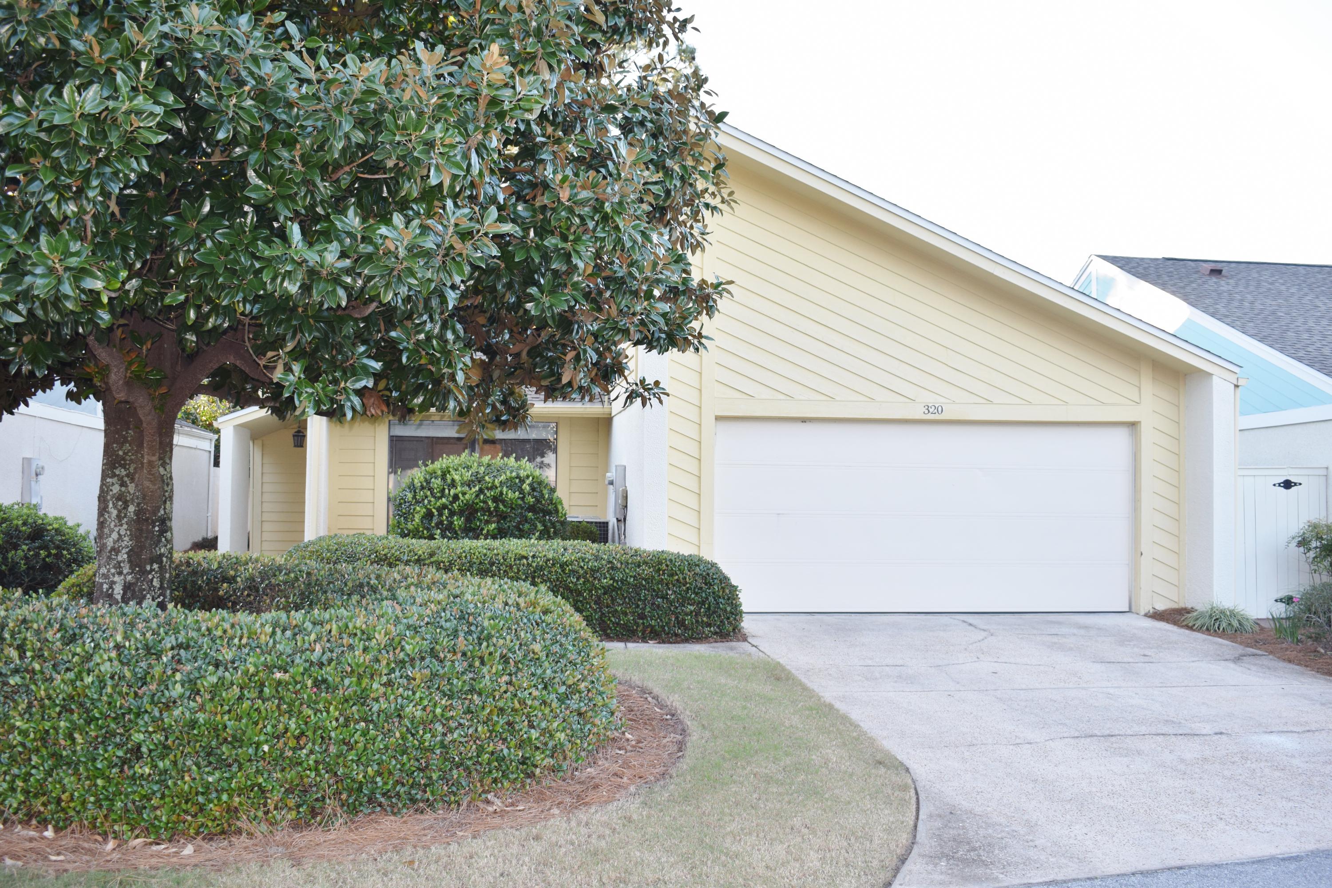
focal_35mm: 36
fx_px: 1332
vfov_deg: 36.9
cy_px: 444
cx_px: 666
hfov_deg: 53.1
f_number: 5.6
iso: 320
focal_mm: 24
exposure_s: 1/125
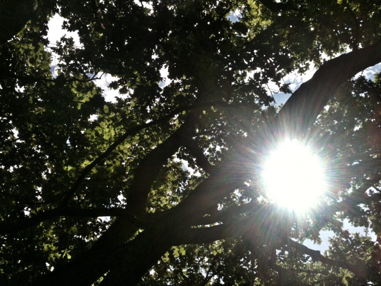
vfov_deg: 39.7
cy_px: 140
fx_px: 396
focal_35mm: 36
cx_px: 188
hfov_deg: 51.4
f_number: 2.8
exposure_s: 1/1925
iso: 64
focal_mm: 3.85
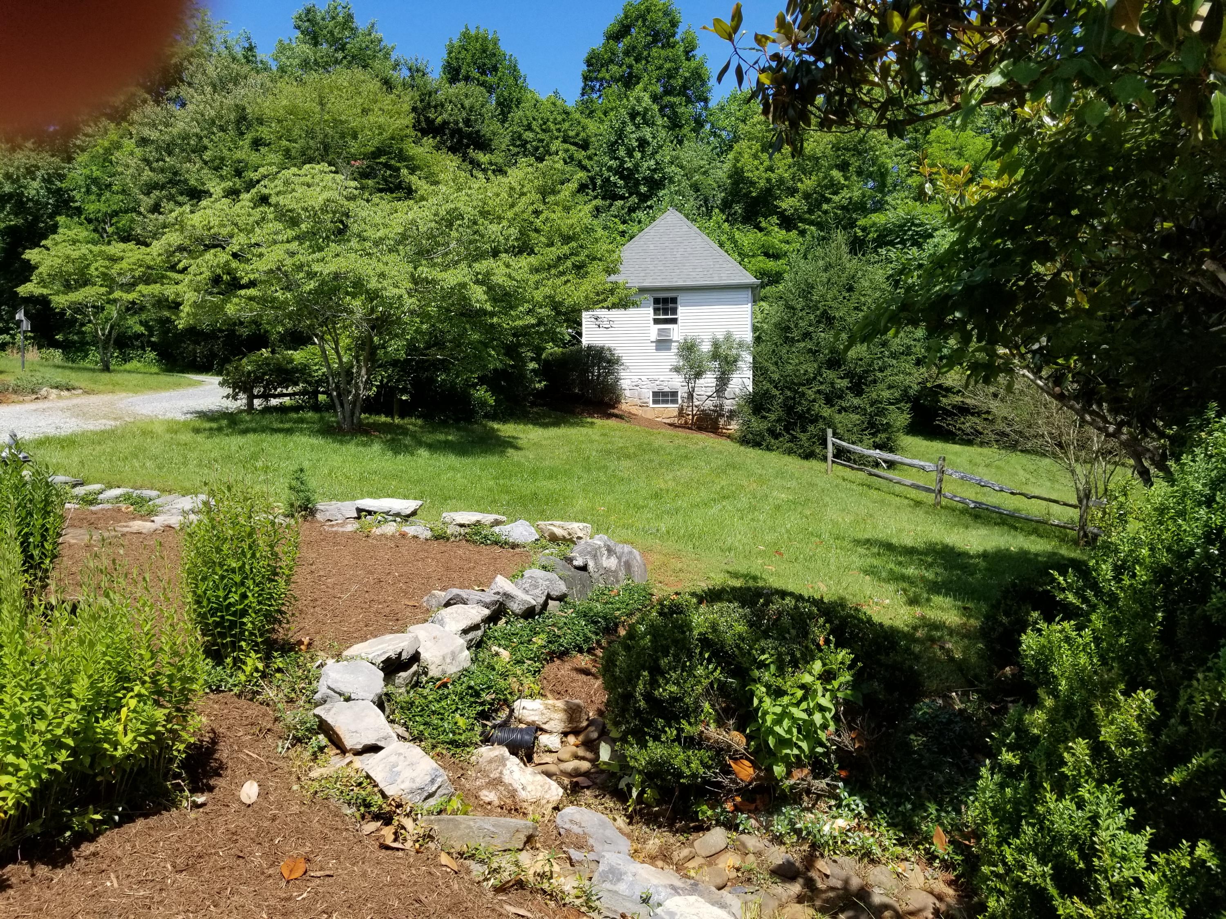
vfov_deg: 53.1
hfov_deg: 67.3
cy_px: 460
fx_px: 921
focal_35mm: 26
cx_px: 613
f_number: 1.7
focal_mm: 4.25
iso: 50
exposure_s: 1/1744
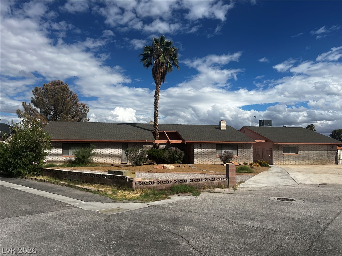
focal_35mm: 26
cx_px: 171
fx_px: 257
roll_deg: -1.0
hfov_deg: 67.3
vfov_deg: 53.1
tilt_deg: +3.6
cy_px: 128
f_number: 1.5
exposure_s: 1/9434
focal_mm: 5.7
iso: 50
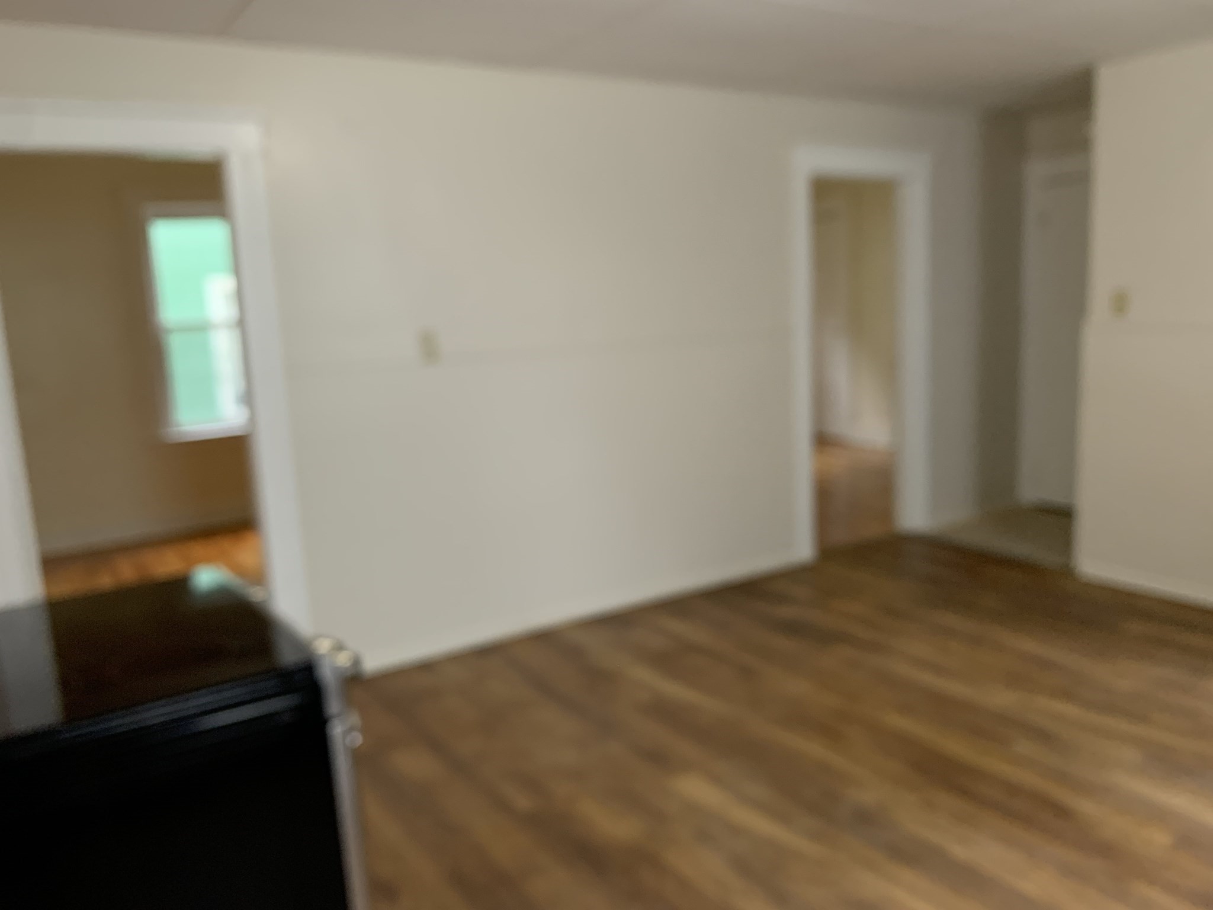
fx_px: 911
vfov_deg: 53.1
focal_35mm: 26
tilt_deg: -9.5
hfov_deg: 67.3
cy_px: 455
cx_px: 606
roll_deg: +3.6
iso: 80
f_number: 1.8
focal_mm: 4.25
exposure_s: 1/121
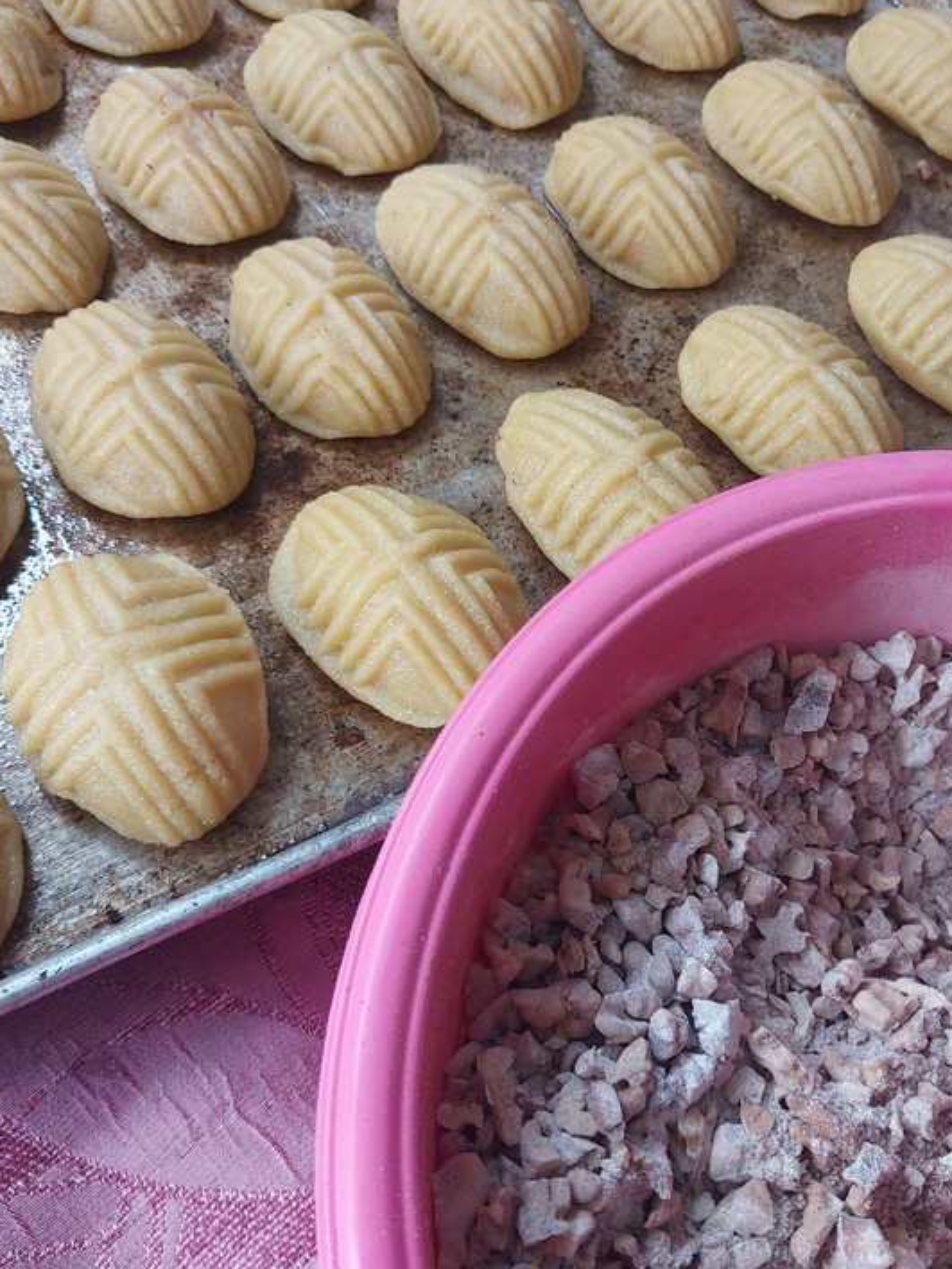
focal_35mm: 39
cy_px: 604
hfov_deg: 36.7
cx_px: 547
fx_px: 1430
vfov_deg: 47.8
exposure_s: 1/100
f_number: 1.8
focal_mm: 4.6
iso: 160
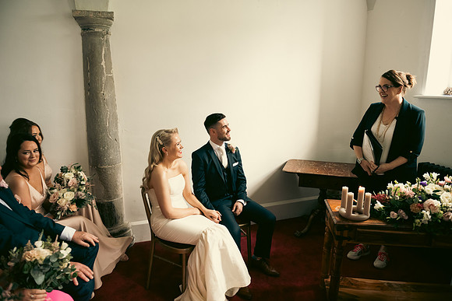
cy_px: 150
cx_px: 226
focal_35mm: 24
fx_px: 301
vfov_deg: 53.2
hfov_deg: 73.7
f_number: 3.5
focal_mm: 24
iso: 800
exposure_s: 1/160
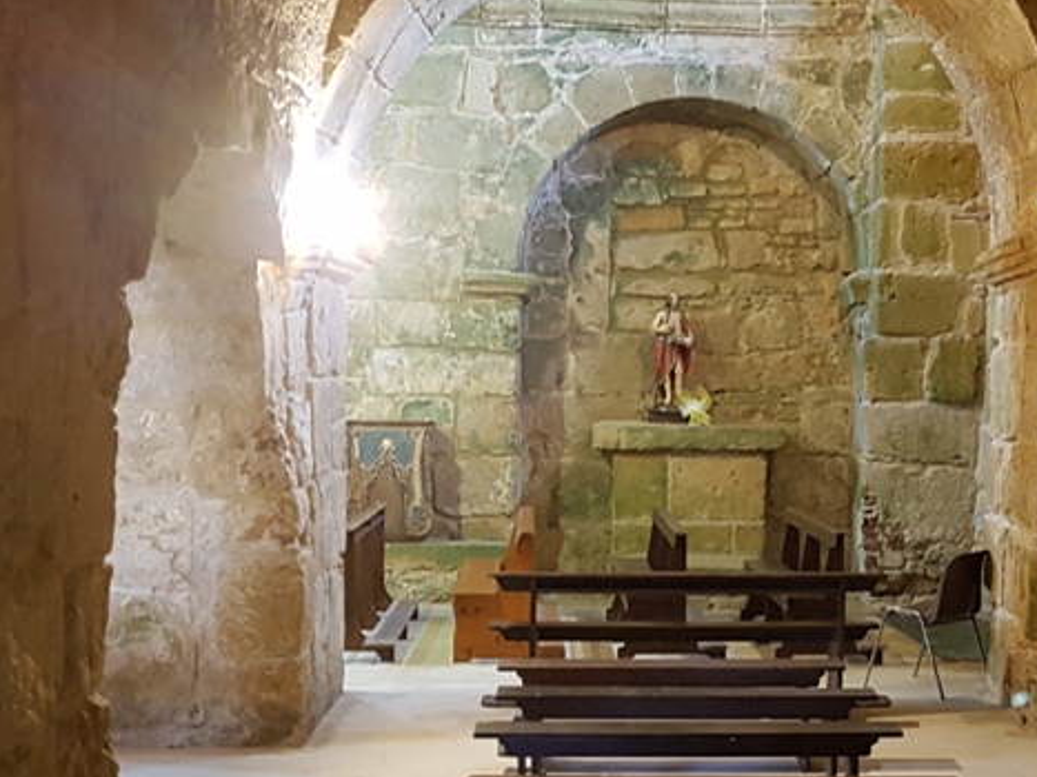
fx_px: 1707
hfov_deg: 33.4
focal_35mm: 57
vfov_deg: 25.6
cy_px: 426
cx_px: 706
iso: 250
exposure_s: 1/10
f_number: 1.7
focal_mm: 4.2
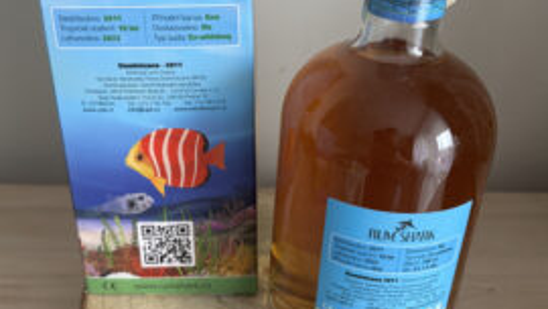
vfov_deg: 28.2
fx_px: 610
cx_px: 256
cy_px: 112
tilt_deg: -23.8
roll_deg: -2.9
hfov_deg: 48.3
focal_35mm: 42
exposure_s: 1/60
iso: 320
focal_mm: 5.96
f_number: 1.6
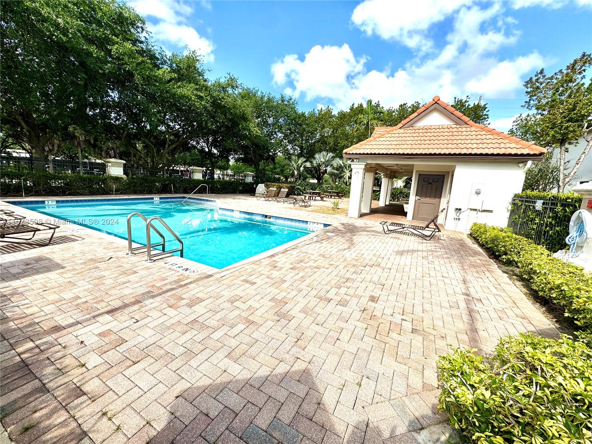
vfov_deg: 85.7
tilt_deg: -9.5
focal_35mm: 14
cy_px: 222
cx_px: 296
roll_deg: -4.2
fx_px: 239
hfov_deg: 102.1
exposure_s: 1/1789
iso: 50
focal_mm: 2.22
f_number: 2.2
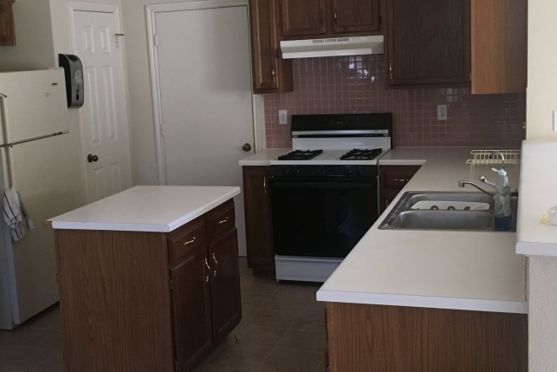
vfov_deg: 28.1
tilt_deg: -8.9
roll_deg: +4.3
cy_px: 171
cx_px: 248
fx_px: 743
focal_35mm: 48
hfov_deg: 41.0
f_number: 2.2
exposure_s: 1/30
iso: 160
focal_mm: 4.15
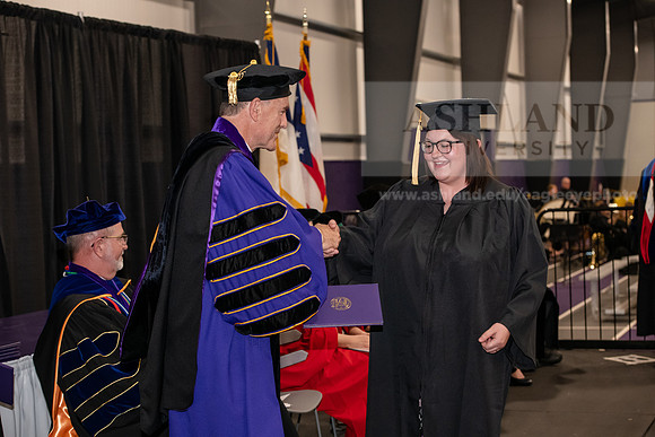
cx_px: 328
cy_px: 218
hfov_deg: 28.8
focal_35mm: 70
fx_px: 1274
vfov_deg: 19.5
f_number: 5
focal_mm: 70
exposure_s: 1/200
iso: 2500
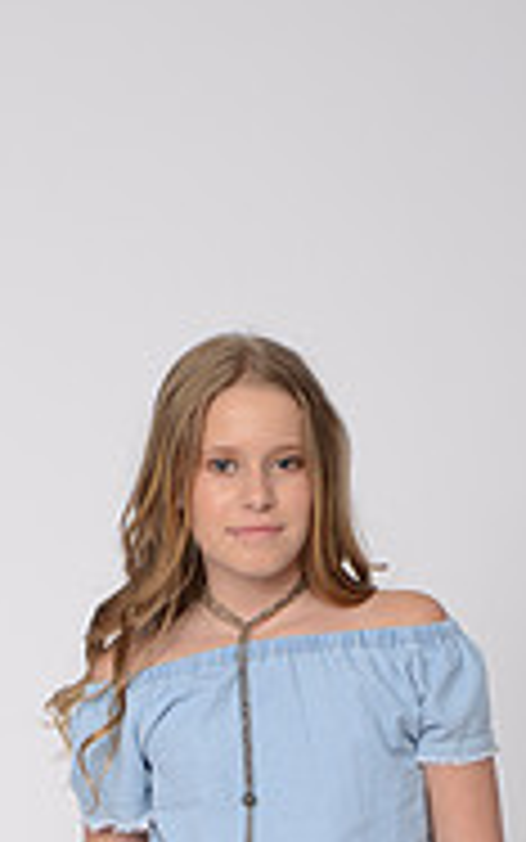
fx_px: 2750
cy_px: 1004
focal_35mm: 120
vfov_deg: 16.7
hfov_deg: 10.9
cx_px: 366
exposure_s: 1/250
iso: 125
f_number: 8
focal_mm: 38
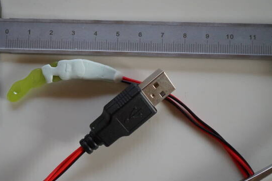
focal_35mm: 53
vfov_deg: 25.5
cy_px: 102
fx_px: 400
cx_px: 117
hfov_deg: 37.5
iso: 2500
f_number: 4
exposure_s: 1/160
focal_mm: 30
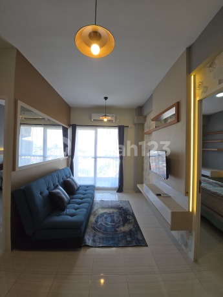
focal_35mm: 13
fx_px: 112
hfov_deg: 89.9
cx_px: 112
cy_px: 148
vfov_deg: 106.2
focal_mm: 1.7
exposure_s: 1/100
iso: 40
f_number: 2.2
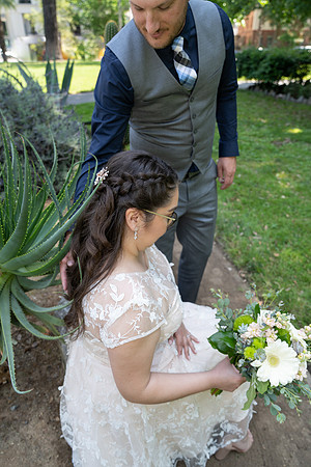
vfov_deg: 69.4
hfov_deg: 49.6
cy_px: 234
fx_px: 337
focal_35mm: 26
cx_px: 156
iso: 250
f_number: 4
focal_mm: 26
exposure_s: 1/250
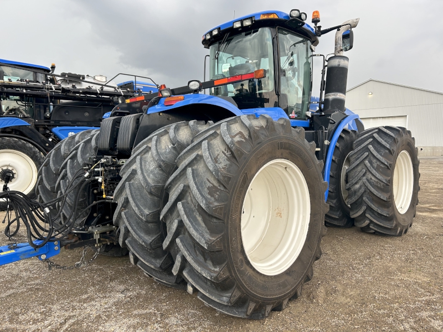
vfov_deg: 53.1
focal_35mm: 26
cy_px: 166
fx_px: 333
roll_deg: -0.8
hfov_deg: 67.3
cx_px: 222
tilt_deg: -2.1
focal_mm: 5.7
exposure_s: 1/204
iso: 40
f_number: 1.5
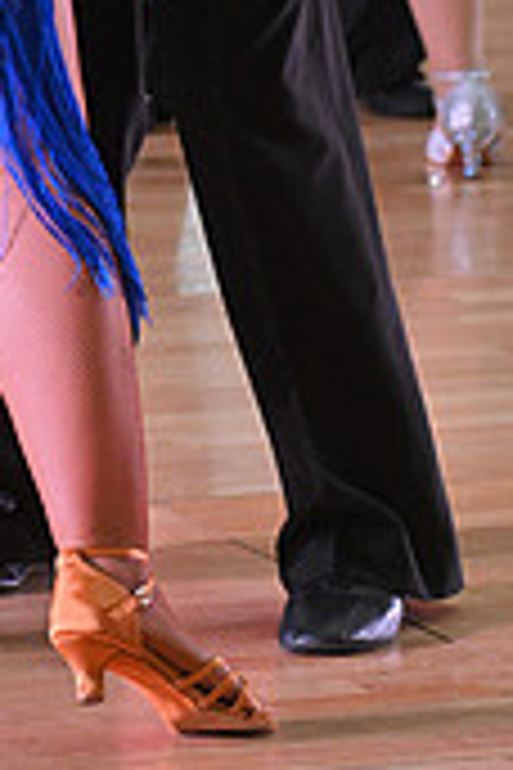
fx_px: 7972
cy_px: -333
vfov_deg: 5.5
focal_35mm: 373
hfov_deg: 3.7
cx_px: 34
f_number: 5
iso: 2000
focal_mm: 110
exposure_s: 1/320
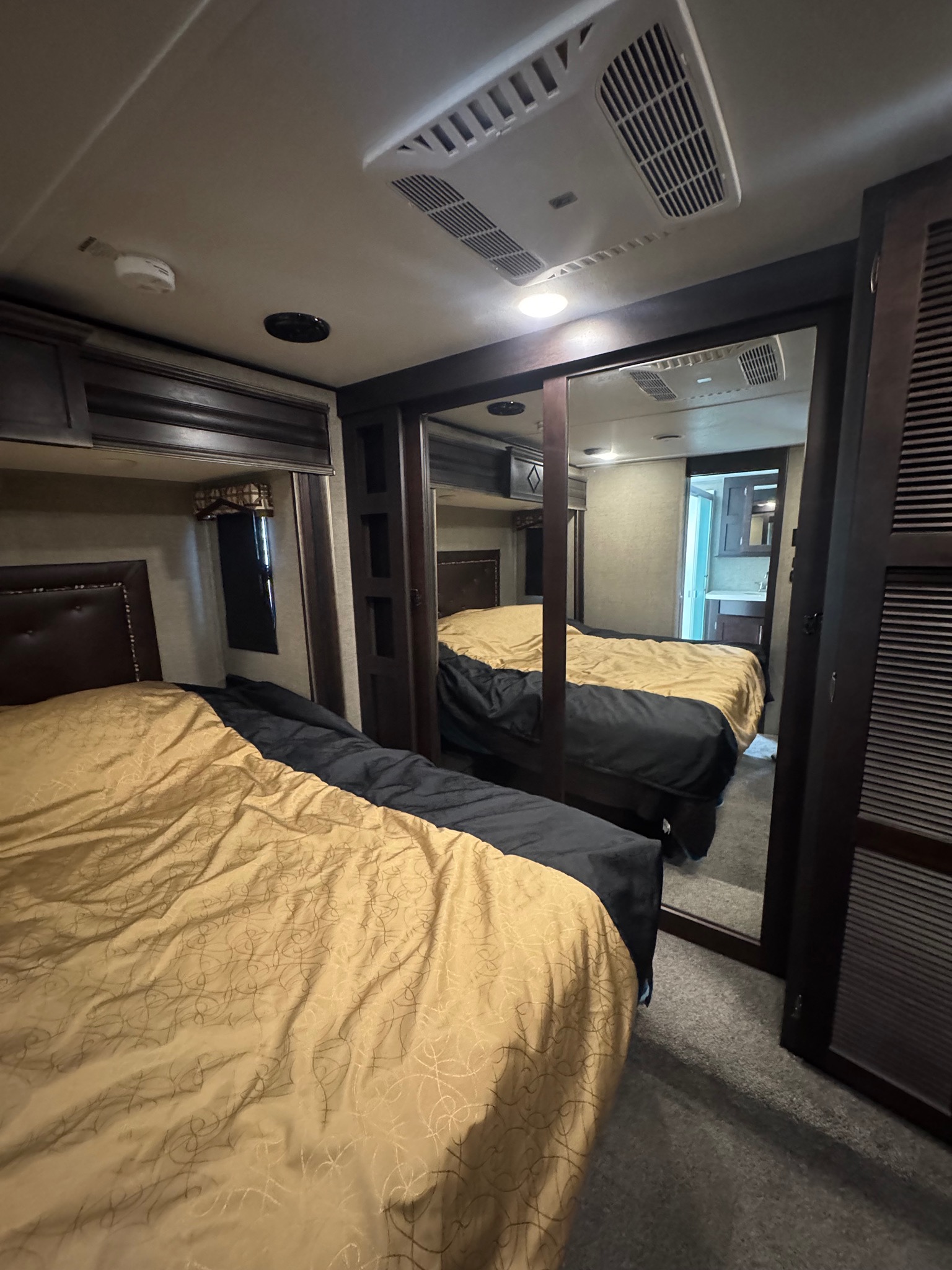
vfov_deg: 102.1
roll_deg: +2.0
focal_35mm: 14
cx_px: 476
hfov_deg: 85.7
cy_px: 635
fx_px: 513
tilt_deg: -10.5
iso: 1250
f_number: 2.2
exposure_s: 1/48
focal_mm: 2.22
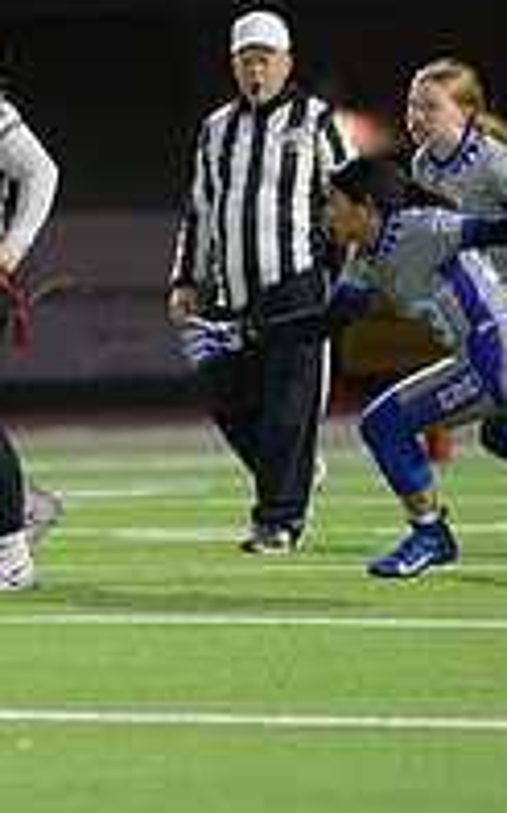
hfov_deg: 2.2
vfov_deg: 3.5
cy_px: 233
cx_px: -58
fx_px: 13297
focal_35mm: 601
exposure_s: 1/200
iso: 1400
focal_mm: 200
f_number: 2.8
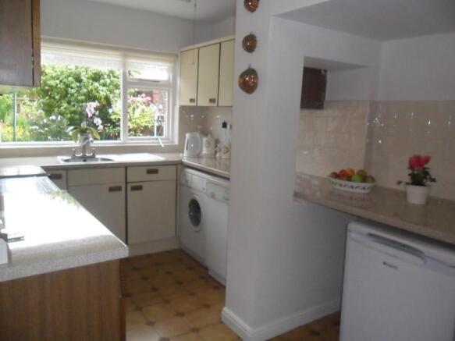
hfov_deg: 65.3
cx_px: 228
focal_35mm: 27
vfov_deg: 51.3
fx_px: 355
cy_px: 170
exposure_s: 1/45
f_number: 8.9
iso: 400
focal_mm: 4.9
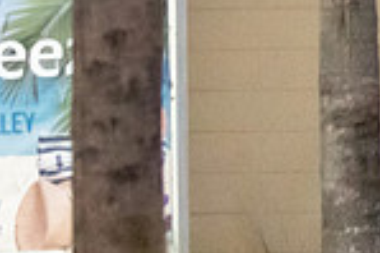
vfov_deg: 0.9
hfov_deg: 1.3
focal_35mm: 1594
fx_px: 16807
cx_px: -201
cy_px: 203
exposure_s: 1/500
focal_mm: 270
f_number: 6.3
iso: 8000
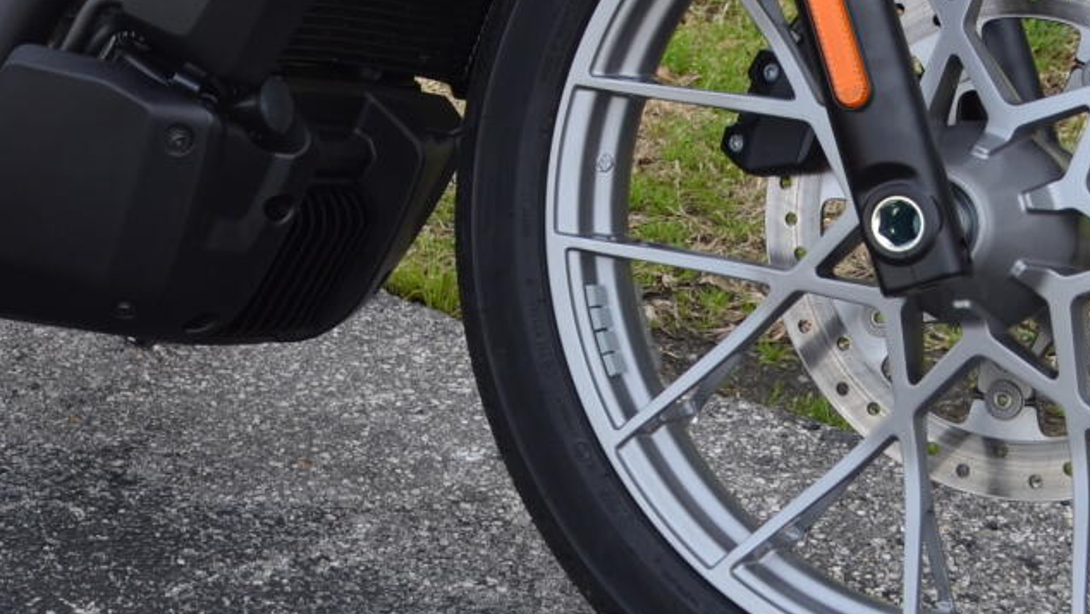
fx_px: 3151
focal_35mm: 109
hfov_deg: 19.3
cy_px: -350
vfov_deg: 10.7
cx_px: 138
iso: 100
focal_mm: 22
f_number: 5.6
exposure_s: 1/125
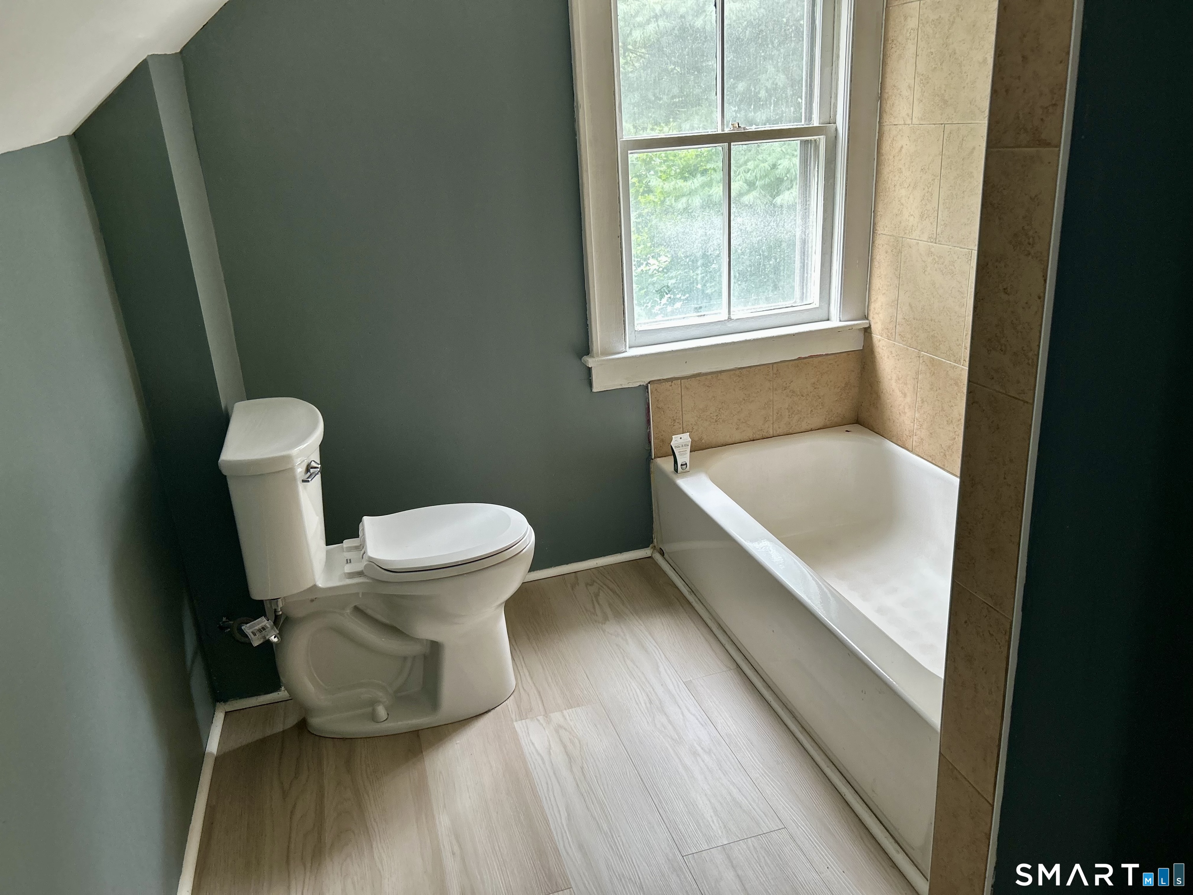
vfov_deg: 53.1
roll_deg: +3.1
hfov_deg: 67.3
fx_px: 896
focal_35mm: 26
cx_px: 596
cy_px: 448
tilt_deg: -20.1
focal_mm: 5.7
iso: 125
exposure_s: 1/60
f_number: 1.5
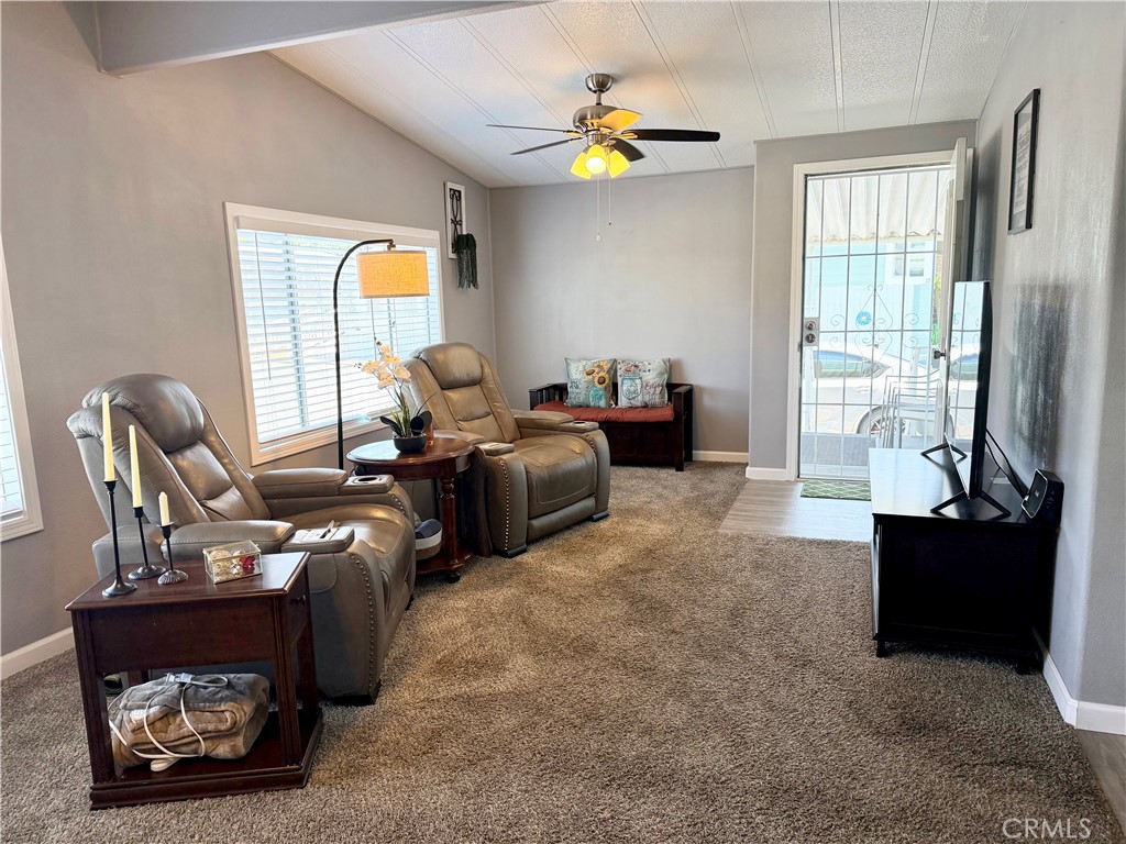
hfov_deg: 71.6
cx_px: 563
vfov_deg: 56.8
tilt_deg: -9.7
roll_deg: +1.5
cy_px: 422
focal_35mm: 24
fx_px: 781
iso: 160
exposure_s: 1/225
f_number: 1.78
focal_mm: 6.76
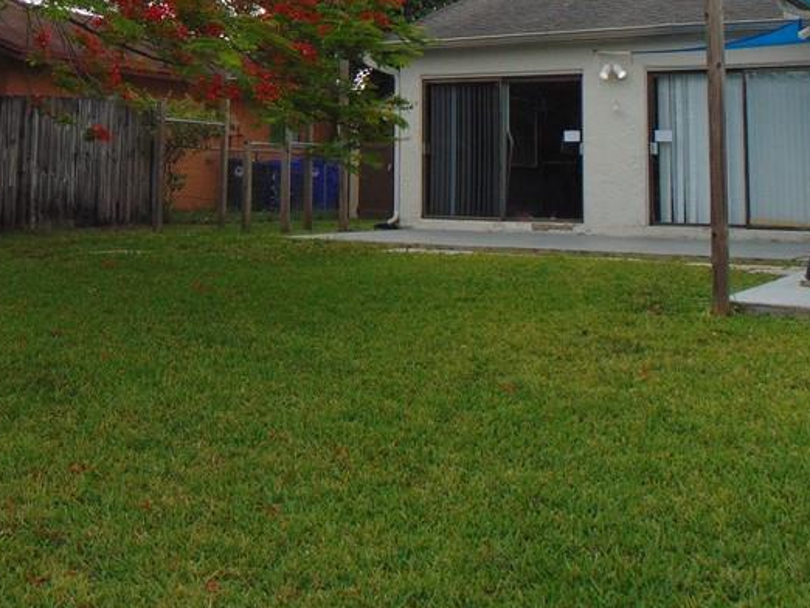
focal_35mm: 49
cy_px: 25
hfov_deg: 38.6
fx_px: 1147
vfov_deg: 28.2
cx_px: 299
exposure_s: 1/200
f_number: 7.7
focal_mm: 4.5
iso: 80
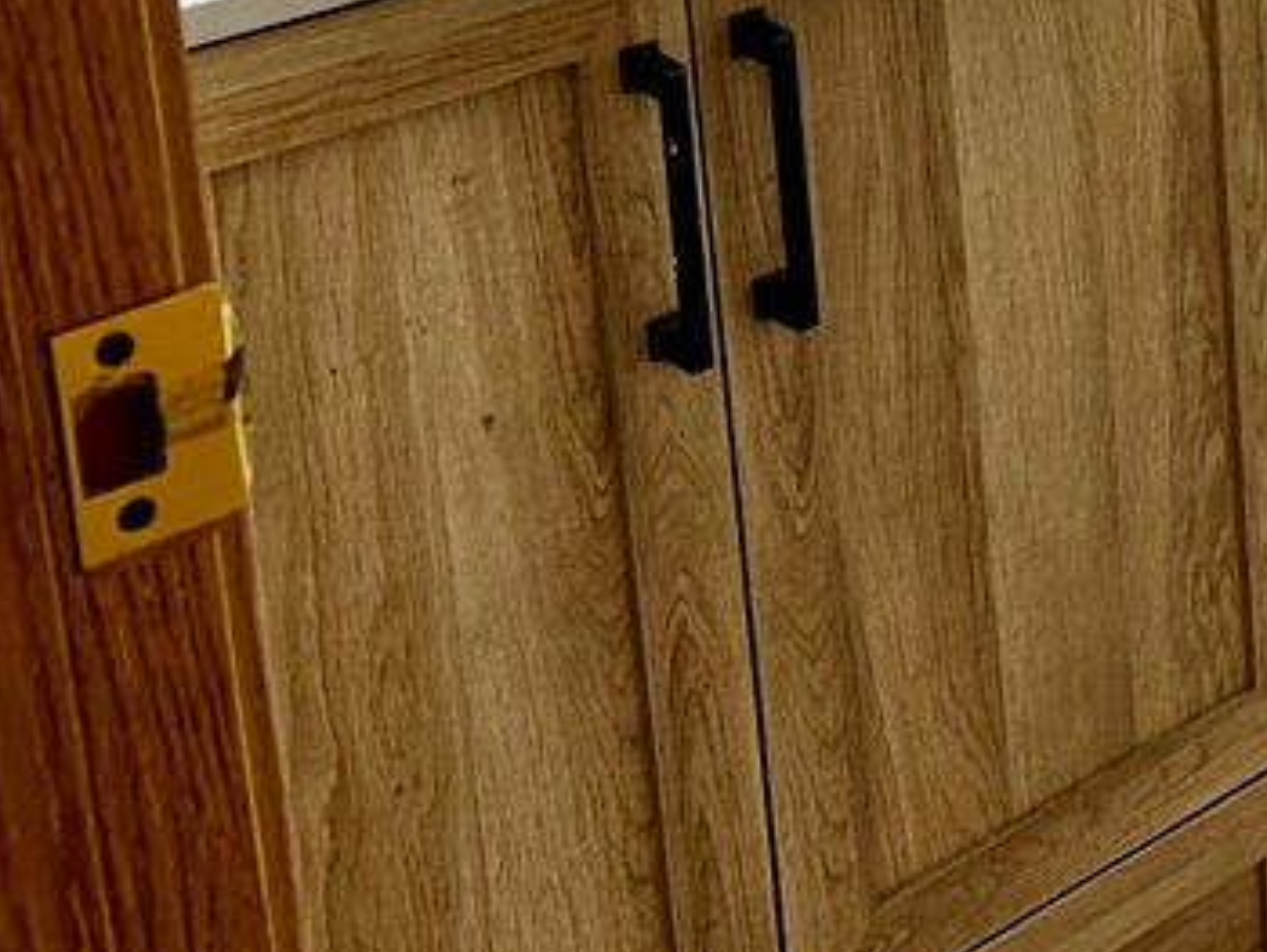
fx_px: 2784
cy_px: -384
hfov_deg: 23.1
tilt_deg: -12.2
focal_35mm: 76
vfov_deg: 17.8
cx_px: 1589
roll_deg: +1.3
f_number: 1.5
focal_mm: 5.7
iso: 64
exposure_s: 1/120
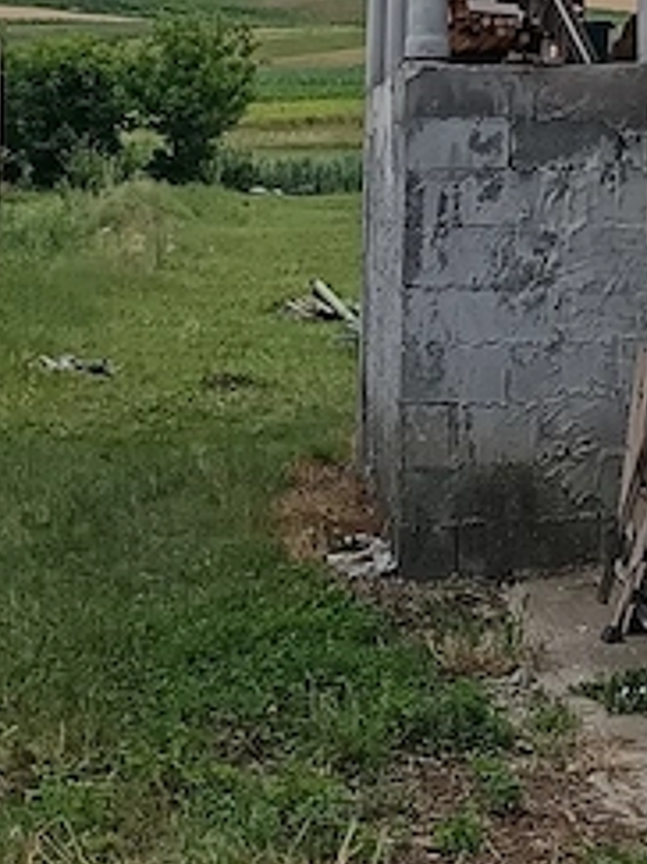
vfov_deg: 14.0
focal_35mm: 132
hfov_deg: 10.9
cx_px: 882
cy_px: -416
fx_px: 3292
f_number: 1.75
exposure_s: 1/714
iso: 101
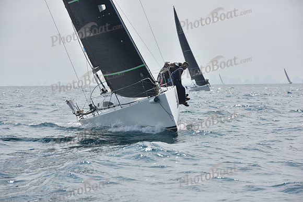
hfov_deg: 10.3
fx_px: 1684
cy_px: 101
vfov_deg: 6.9
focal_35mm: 200
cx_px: 152
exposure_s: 1/800
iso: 250
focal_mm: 200
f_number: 11
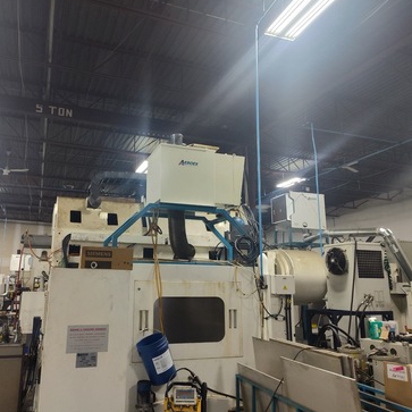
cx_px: 174
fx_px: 377
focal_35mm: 28
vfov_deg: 57.3
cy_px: 203
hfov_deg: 57.0
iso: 819
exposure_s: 1/120
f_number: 1.8
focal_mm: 5.56
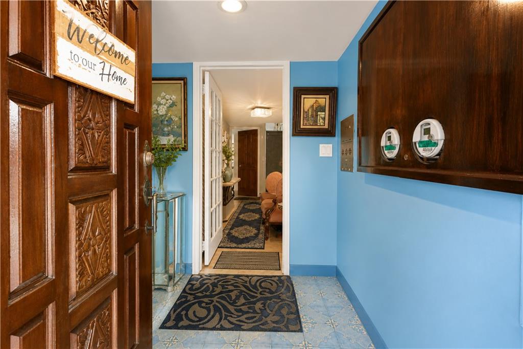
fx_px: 218
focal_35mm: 15
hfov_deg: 100.4
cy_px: 174
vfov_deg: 77.3
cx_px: 262
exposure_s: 1/100
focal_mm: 10
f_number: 4.5
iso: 1600
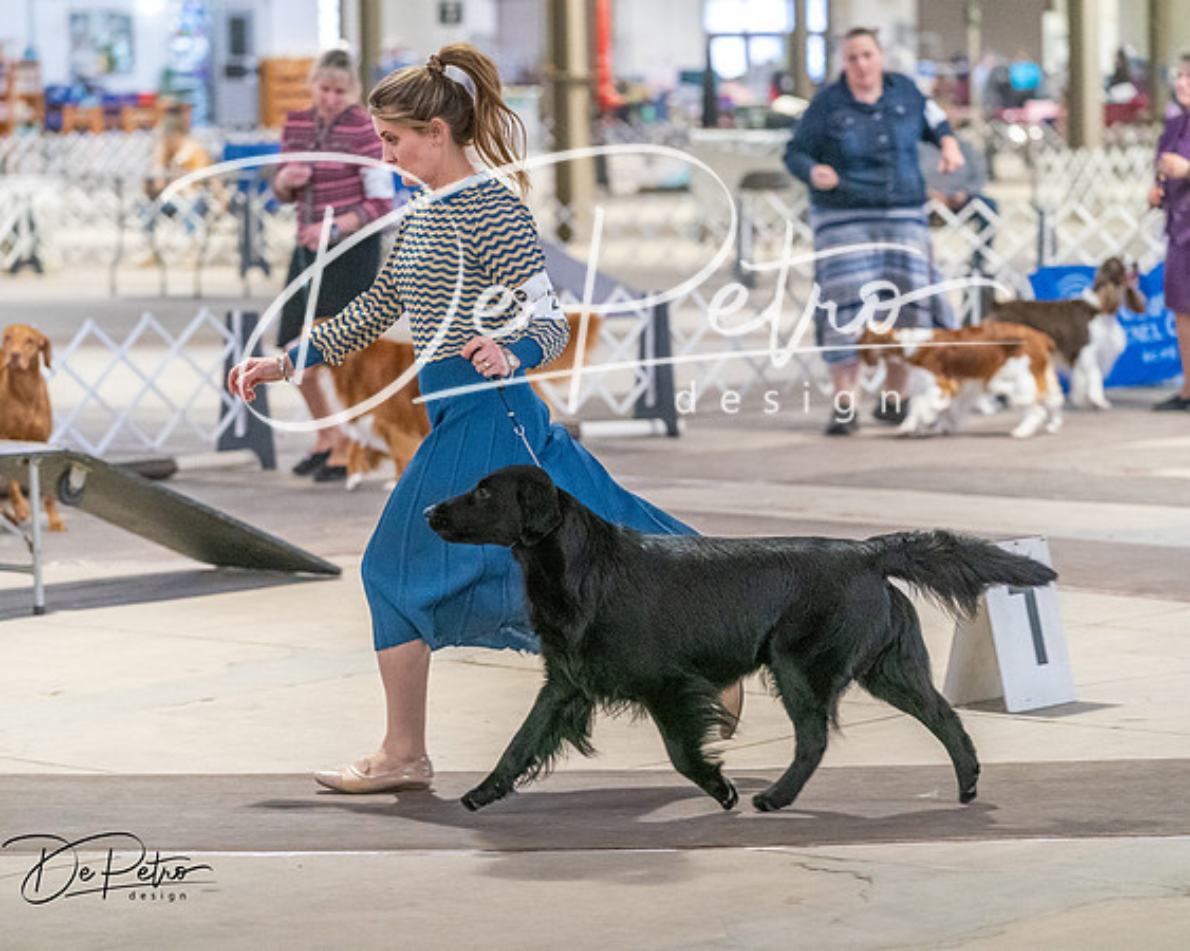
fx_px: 4917
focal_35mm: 140
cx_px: 595
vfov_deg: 11.0
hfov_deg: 13.8
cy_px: 476
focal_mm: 124
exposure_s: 1/250
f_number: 3.5
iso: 6400
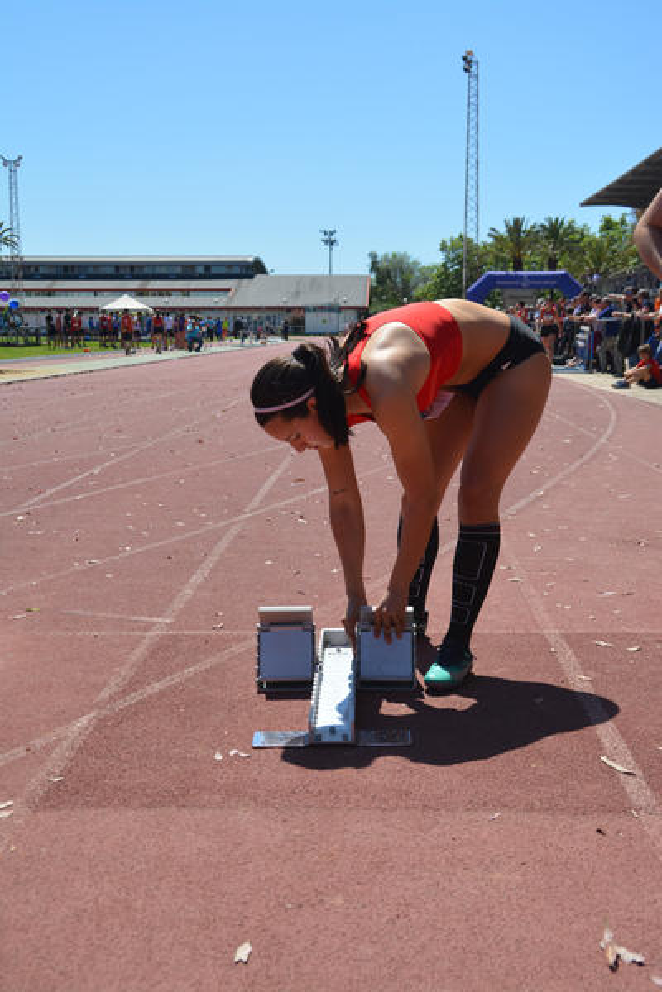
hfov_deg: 28.1
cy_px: 496
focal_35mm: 48
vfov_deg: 41.1
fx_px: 1324
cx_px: 331
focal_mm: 32
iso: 400
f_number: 7.1
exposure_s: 1/1600
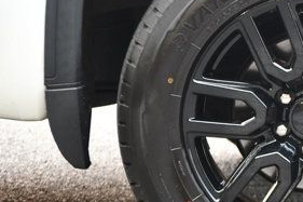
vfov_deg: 3.8
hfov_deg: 5.7
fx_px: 3011
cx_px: 311
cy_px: 112
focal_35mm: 358
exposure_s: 1/125
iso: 1100
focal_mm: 105
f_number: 4.8
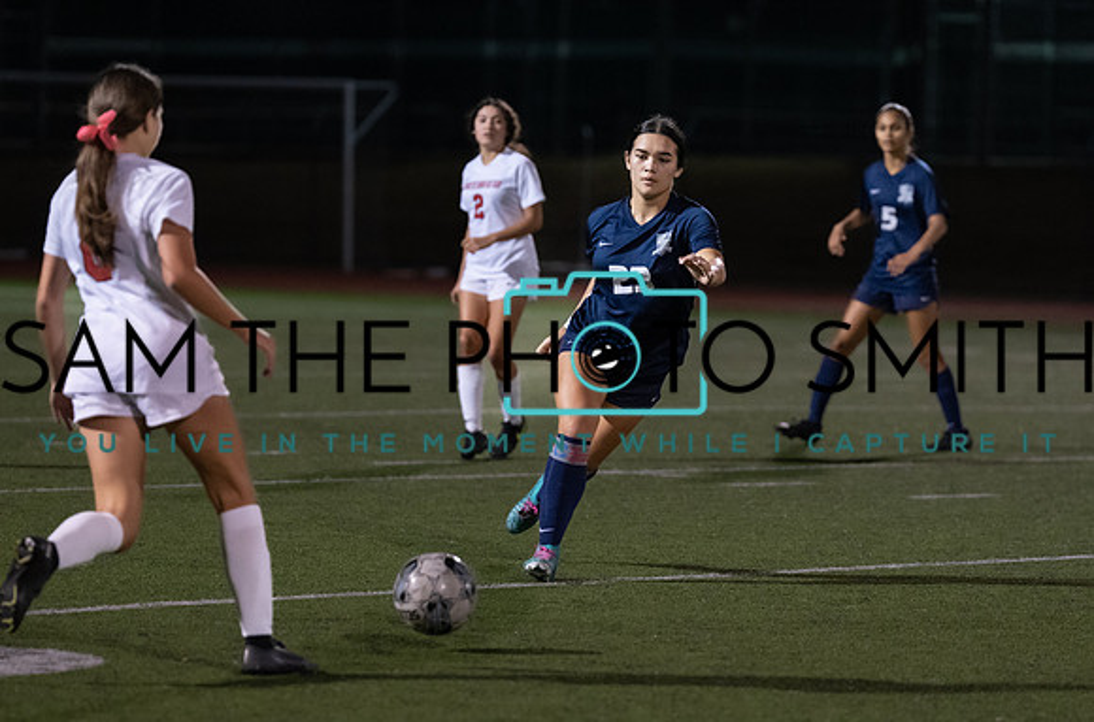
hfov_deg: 8.9
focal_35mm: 231
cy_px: 361
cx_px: 572
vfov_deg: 5.9
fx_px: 6997
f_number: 2.8
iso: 5000
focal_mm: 154
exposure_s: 1/1000
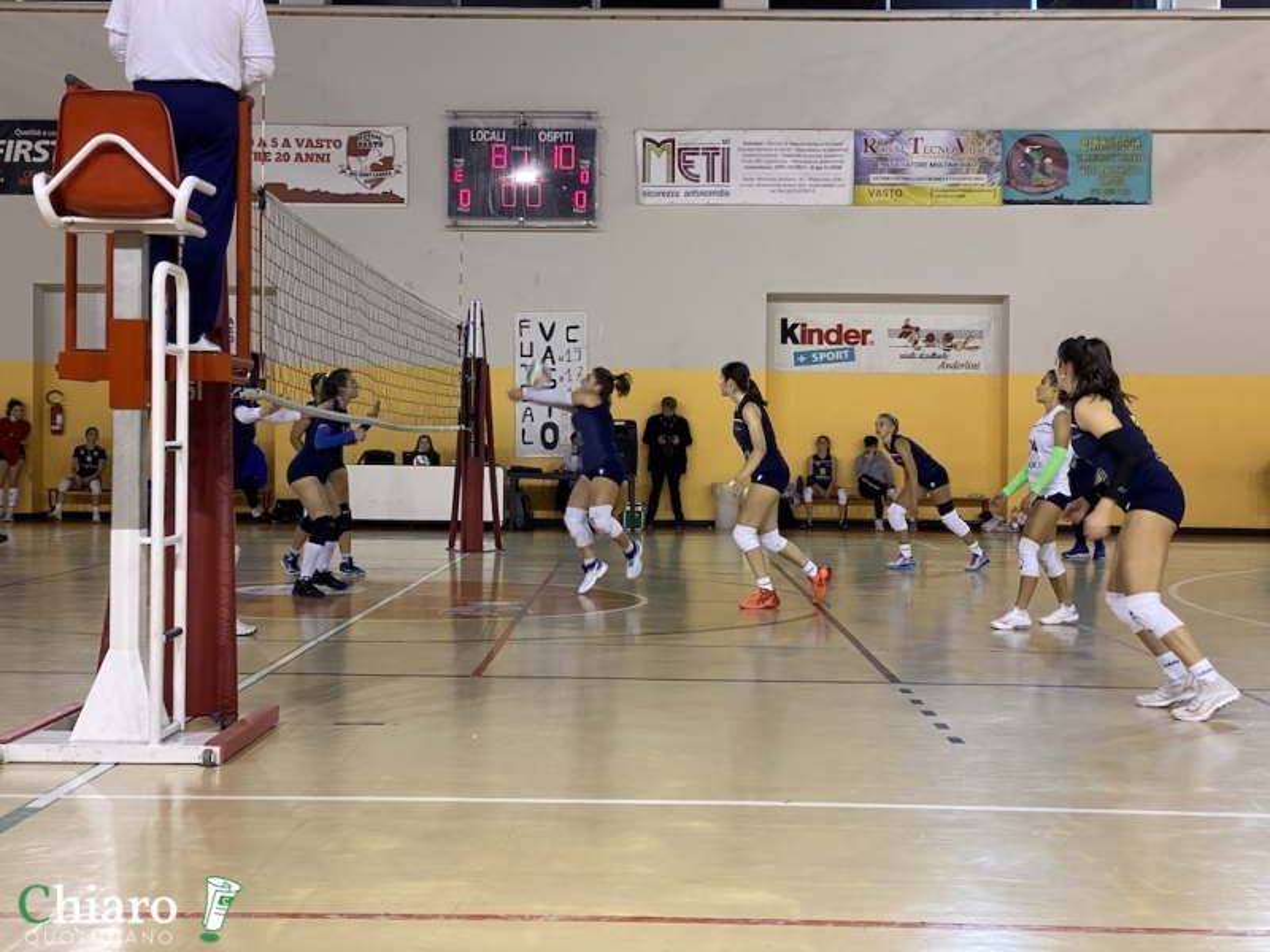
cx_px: 635
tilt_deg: -1.2
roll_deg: -0.7
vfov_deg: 28.0
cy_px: 476
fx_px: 1908
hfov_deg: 36.8
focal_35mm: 52
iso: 125
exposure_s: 1/100
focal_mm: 6
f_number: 2
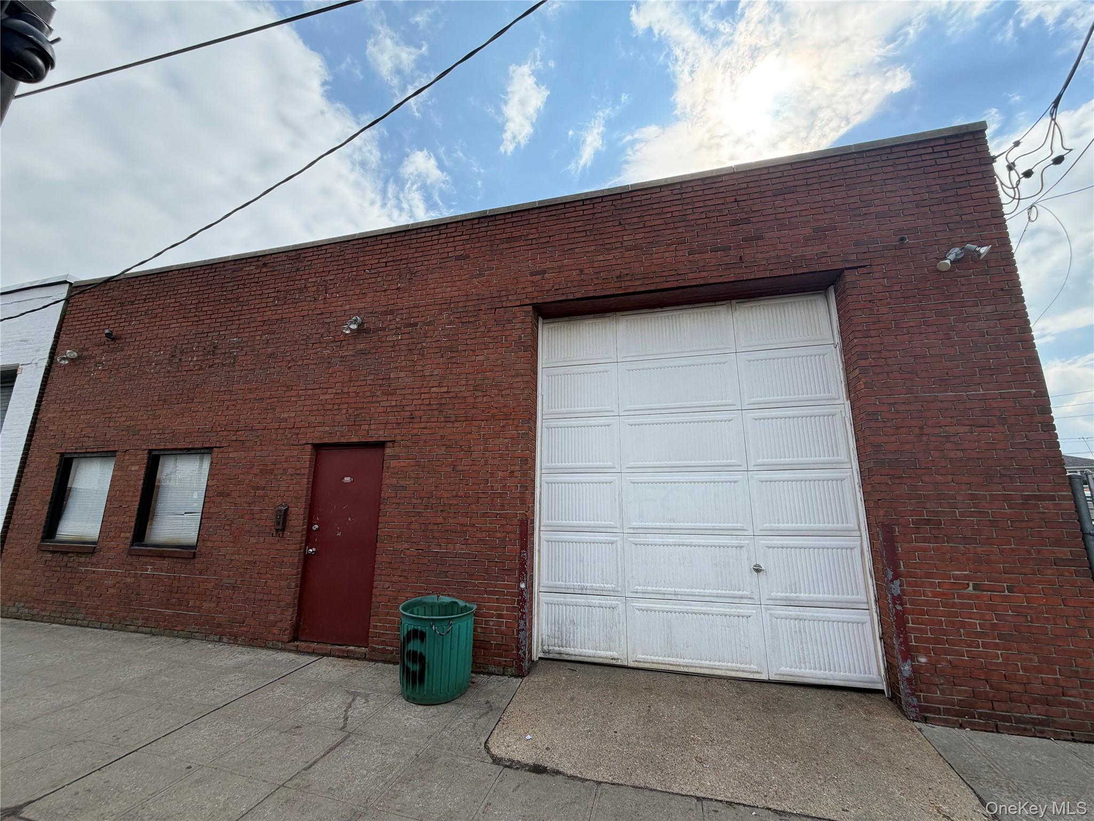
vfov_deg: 85.7
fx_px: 442
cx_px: 547
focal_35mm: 14
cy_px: 410
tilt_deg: +12.6
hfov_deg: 102.1
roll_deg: +0.5
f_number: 2.2
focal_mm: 2.22
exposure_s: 1/830
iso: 25
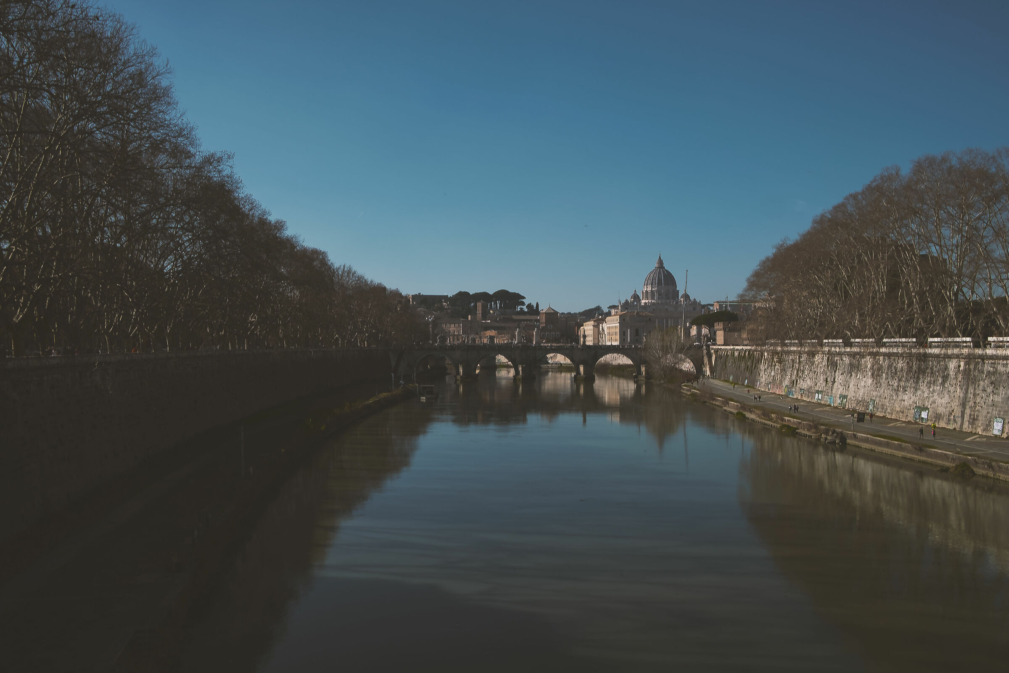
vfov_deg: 37.9
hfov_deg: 54.4
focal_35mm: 35
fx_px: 981
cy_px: 336
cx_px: 504
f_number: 8
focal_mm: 23
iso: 125
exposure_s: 1/80
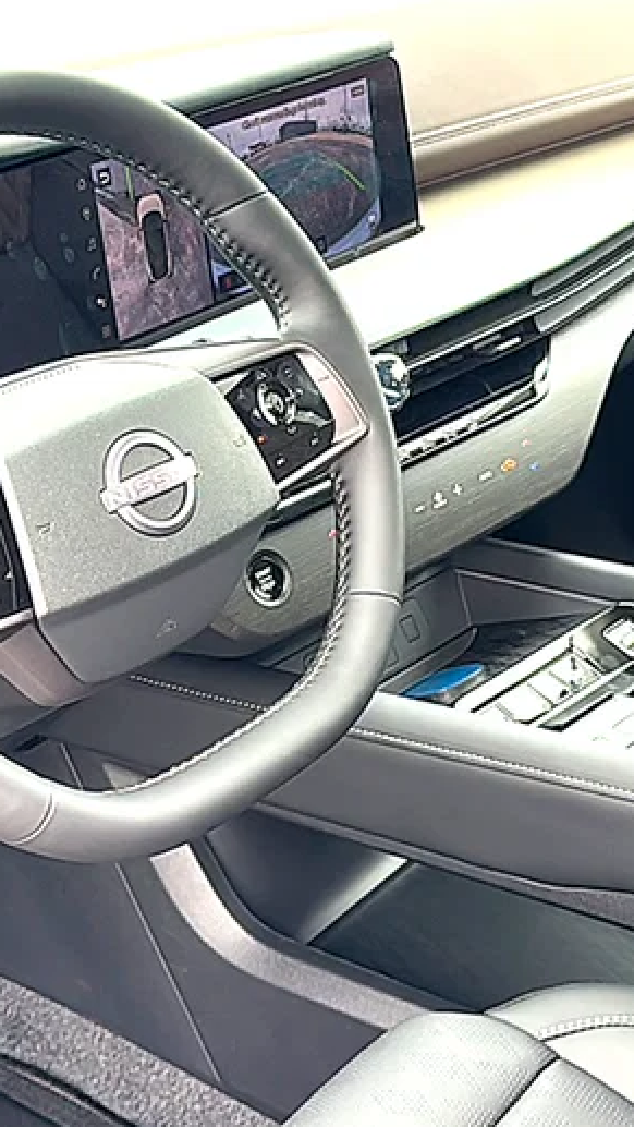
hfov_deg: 21.4
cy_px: 564
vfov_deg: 37.2
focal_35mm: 56
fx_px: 1673
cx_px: 357
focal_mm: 6.86
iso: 80
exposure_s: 1/191
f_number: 1.78
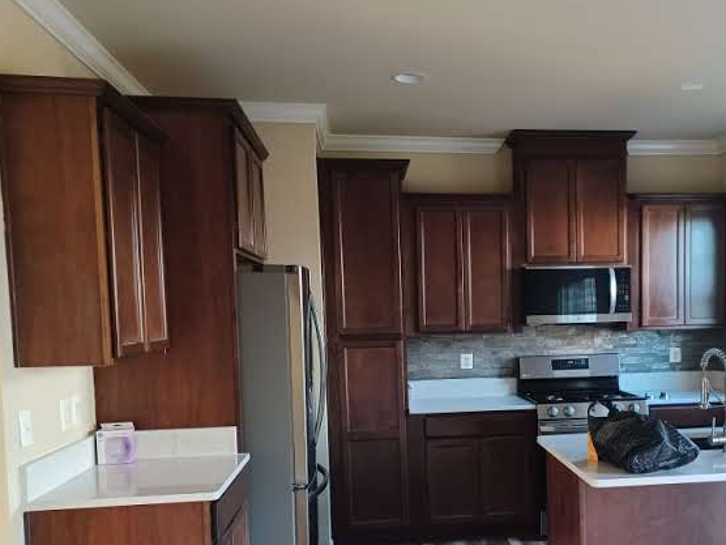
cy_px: 374
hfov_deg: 50.3
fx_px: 755
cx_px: 494
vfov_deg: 39.1
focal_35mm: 36
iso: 400
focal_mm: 4.6
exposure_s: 1/30
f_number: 1.8
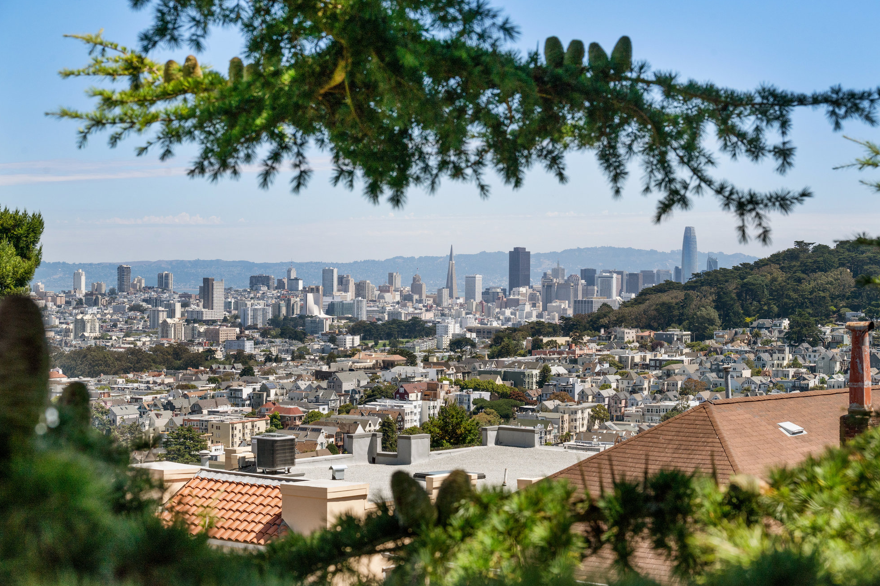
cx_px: 444
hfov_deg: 29.7
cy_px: 291
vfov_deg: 20.0
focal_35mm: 68
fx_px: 1662
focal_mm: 67
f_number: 9
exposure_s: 1/2000
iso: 400
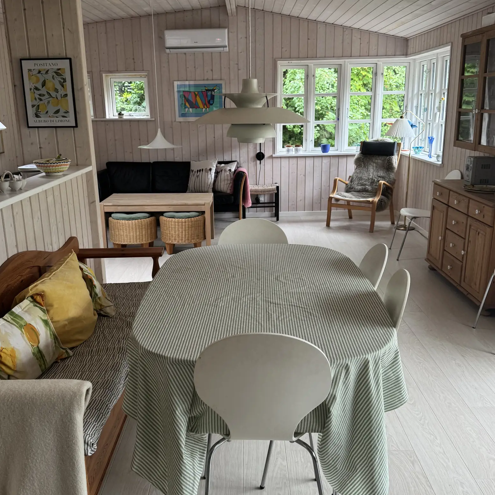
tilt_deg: -14.3
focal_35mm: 35
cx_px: 234
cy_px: 259
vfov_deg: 47.2
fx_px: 566
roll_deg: +0.8
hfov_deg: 47.2
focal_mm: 6.76
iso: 200
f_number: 1.78
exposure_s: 1/50
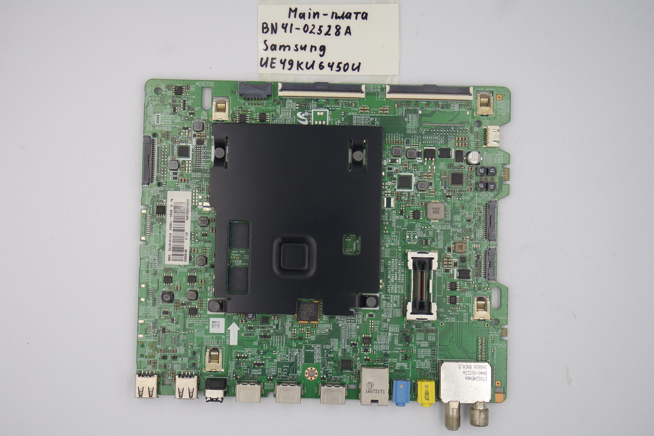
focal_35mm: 48
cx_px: 327
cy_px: 218
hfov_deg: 41.1
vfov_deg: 28.1
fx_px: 872
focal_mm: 18
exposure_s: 1/125
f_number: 4.5
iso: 160
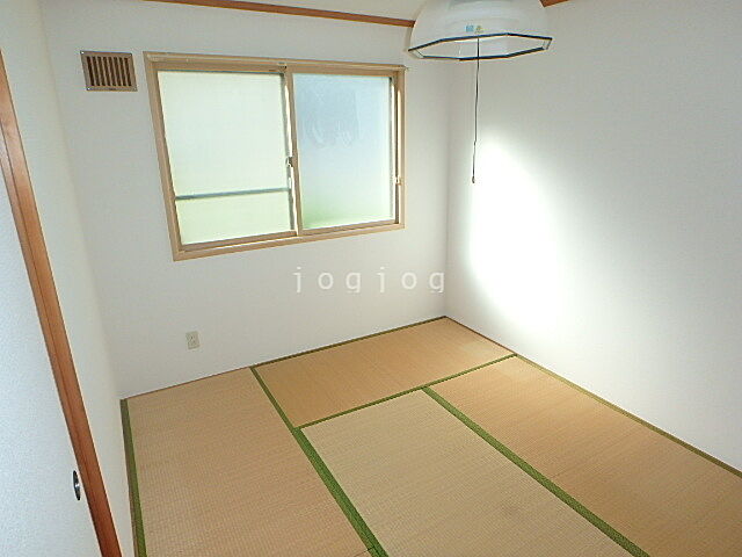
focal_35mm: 21
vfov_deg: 63.4
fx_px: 450
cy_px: 278
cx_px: 371
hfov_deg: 79.0
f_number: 3.5
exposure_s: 1/250
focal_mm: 3.7
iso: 125
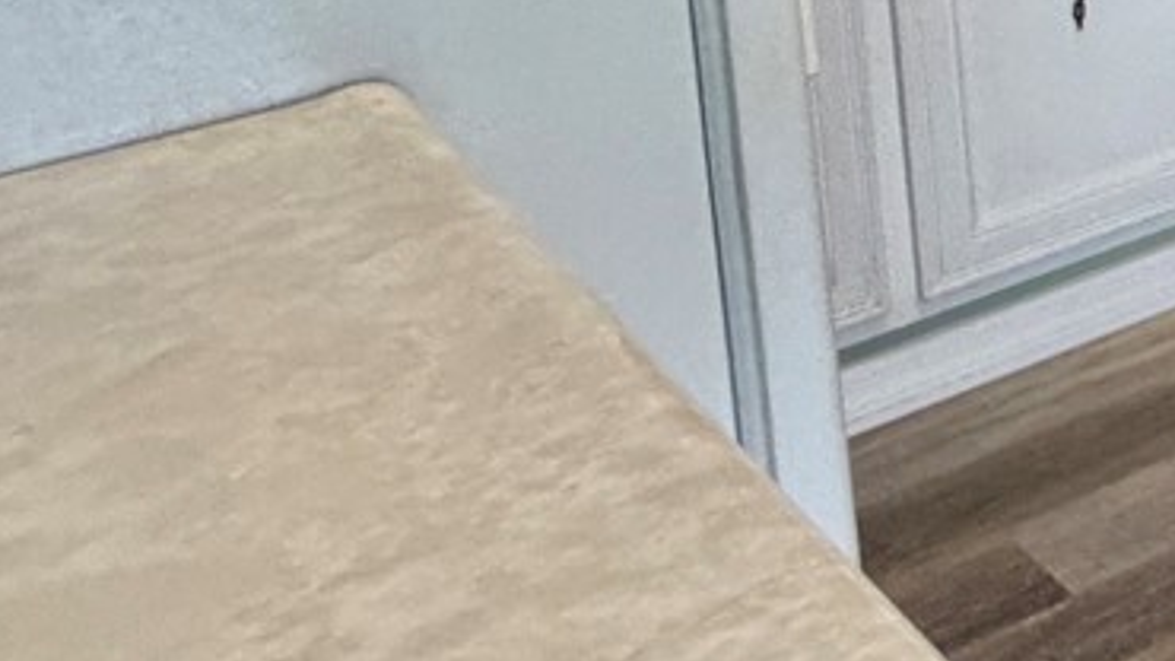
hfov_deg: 20.7
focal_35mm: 66
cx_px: 2172
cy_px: -502
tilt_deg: -5.9
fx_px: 2056
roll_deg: +2.3
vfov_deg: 15.8
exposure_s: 1/60
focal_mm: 2.22
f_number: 2.2
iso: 320
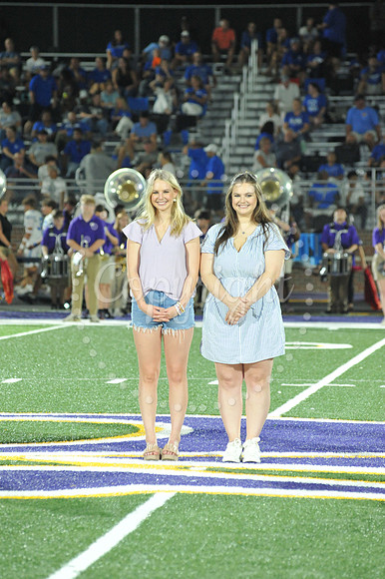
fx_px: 3212
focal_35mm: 200
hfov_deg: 6.9
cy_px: 290
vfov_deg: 10.3
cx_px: 192
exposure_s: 1/250
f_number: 5.6
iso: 4000
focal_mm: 200
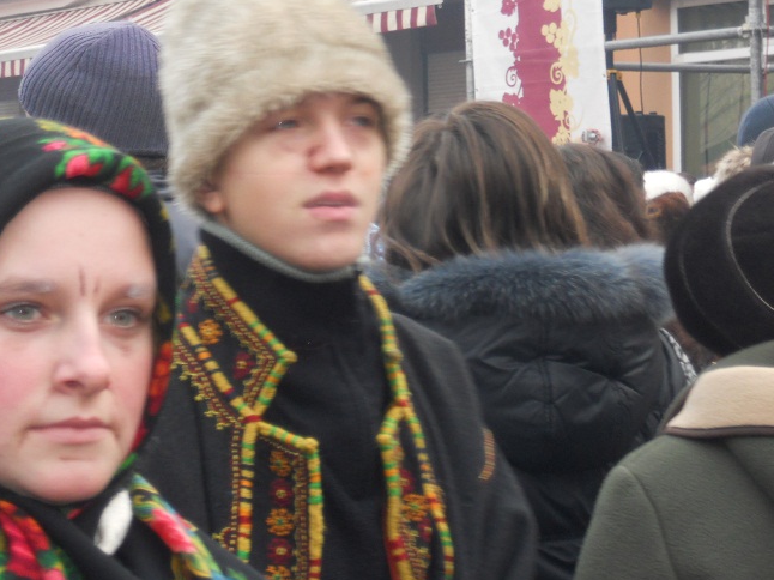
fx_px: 2548
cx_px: 333
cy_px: 274
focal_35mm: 114
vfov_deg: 13.0
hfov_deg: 17.3
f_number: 5.4
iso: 200
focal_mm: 16.5
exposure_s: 1/60
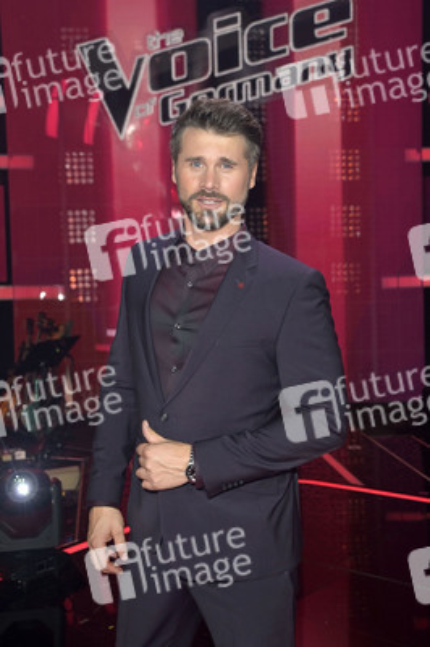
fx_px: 861
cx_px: 215
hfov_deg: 28.0
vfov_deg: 41.1
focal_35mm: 48
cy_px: 324
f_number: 5
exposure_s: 1/200
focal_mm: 48
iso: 2500
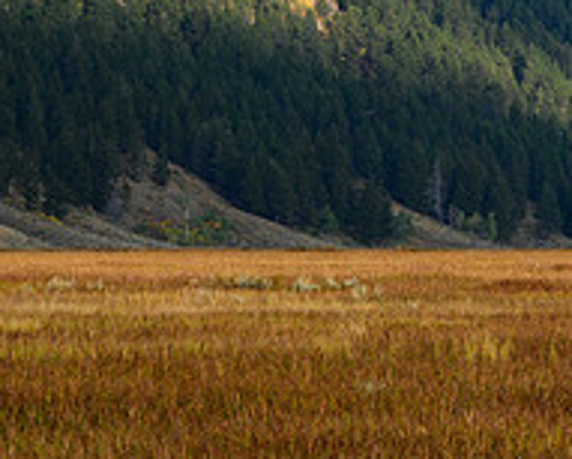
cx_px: 827
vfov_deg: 5.9
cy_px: 48
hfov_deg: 7.3
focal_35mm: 262
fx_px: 4438
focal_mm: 92
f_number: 11
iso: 100
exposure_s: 1/80
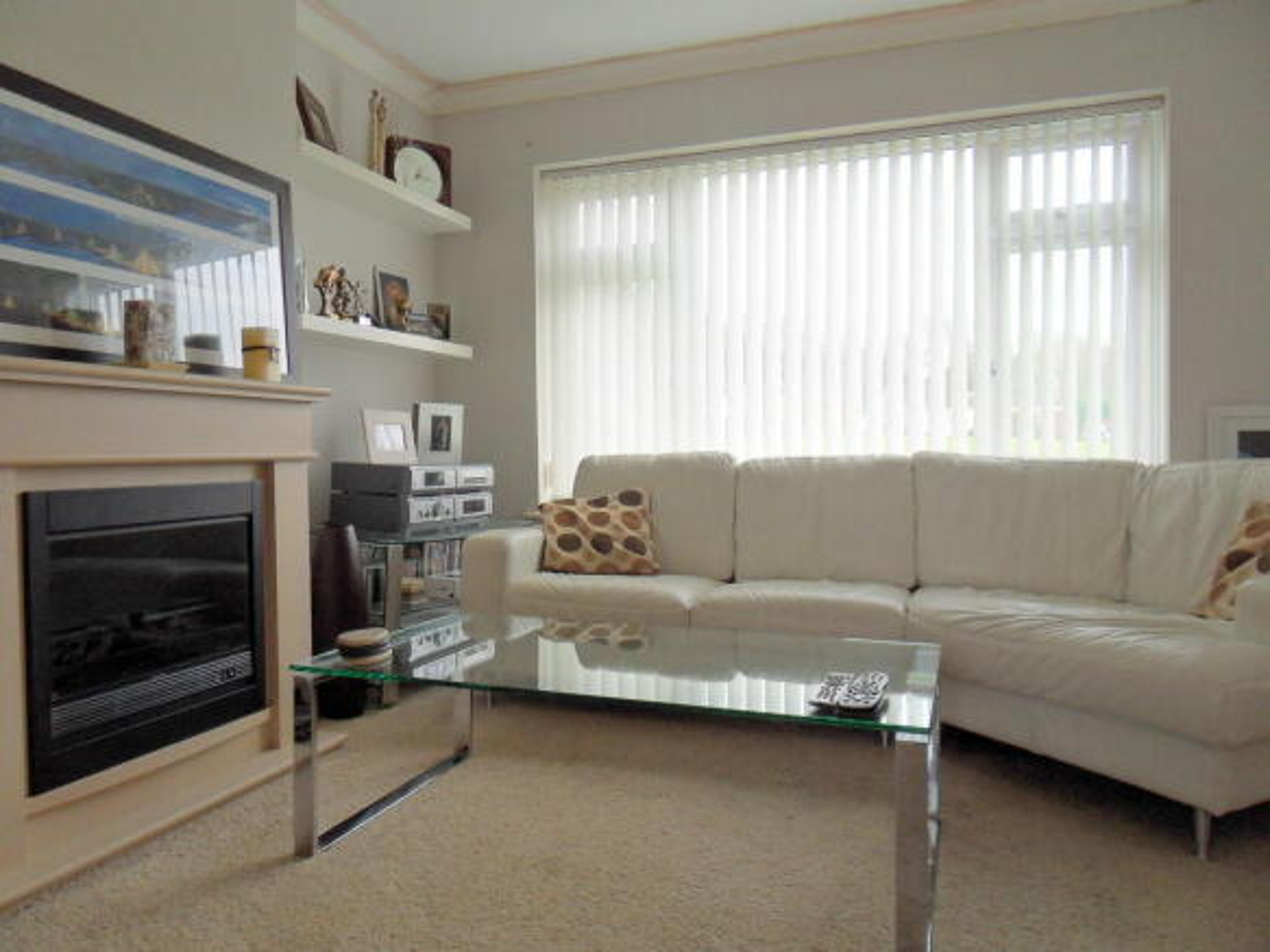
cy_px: 476
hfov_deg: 71.6
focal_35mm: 24
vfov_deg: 56.8
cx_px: 635
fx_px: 880
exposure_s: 1/30
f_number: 3.3
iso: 120
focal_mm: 4.2
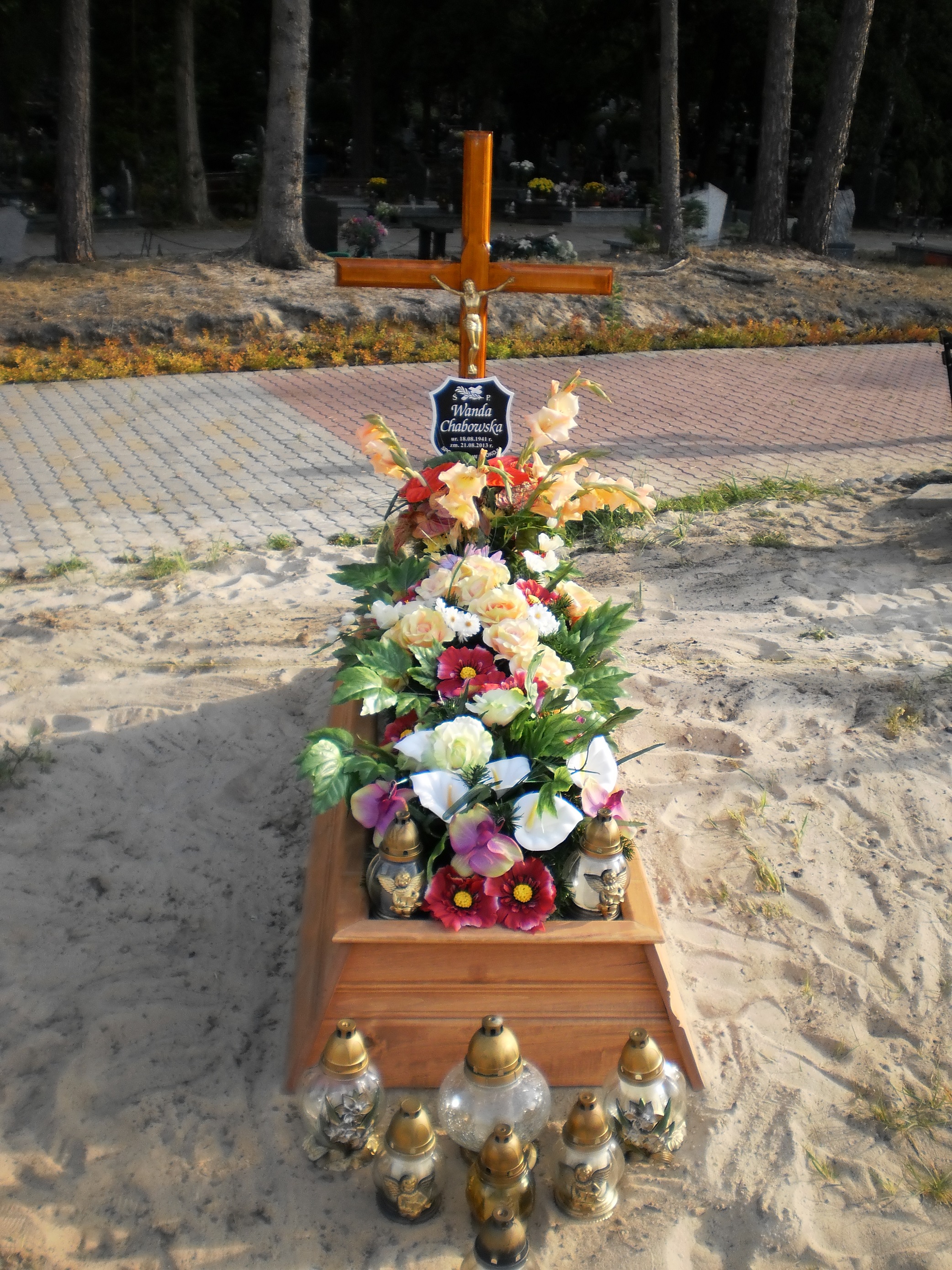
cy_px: 635
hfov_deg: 39.7
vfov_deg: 51.4
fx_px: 1320
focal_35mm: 36
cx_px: 476
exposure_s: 1/400
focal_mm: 6.3
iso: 100
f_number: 3.1
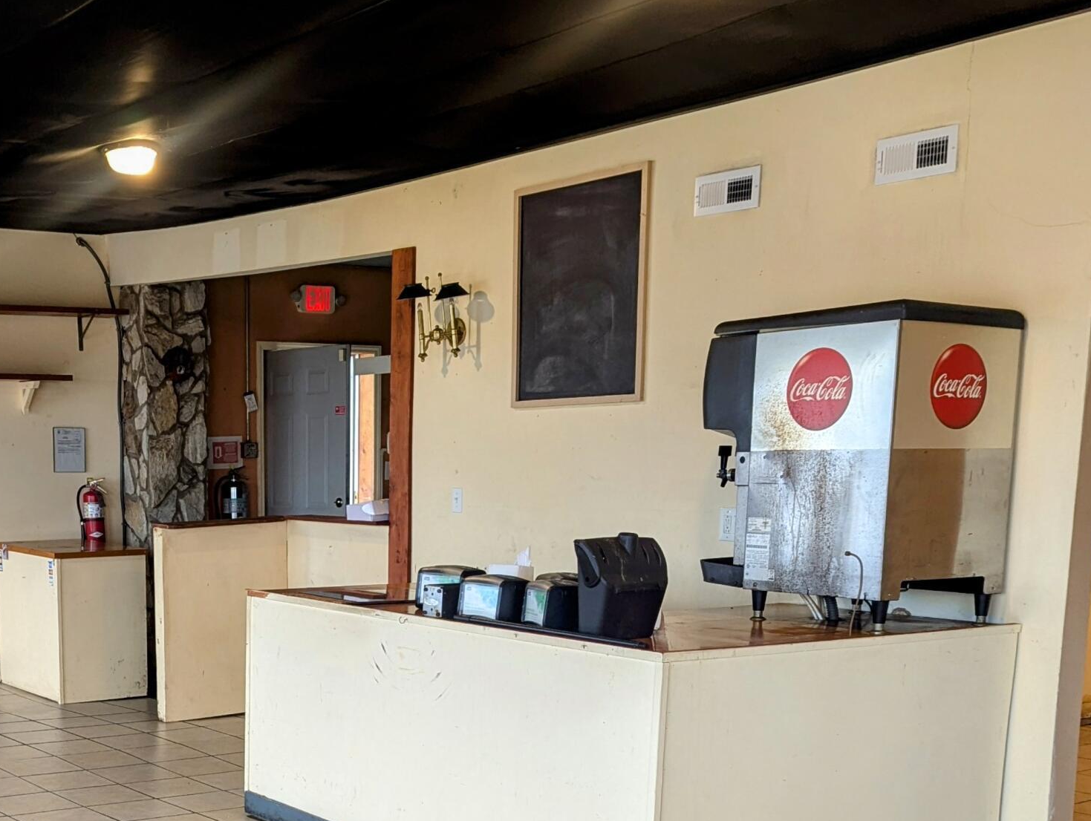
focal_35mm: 49
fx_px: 1546
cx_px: 226
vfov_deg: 28.6
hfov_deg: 37.5
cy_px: 741
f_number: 1.85
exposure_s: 1/24
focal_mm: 6.81
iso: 61
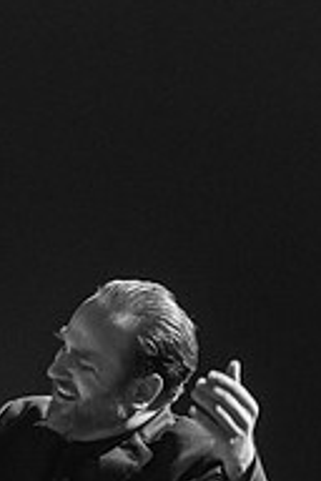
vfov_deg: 4.2
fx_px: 6580
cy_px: 531
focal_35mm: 492
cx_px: 68
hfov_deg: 2.8
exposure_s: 1/250
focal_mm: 210
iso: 5000
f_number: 4
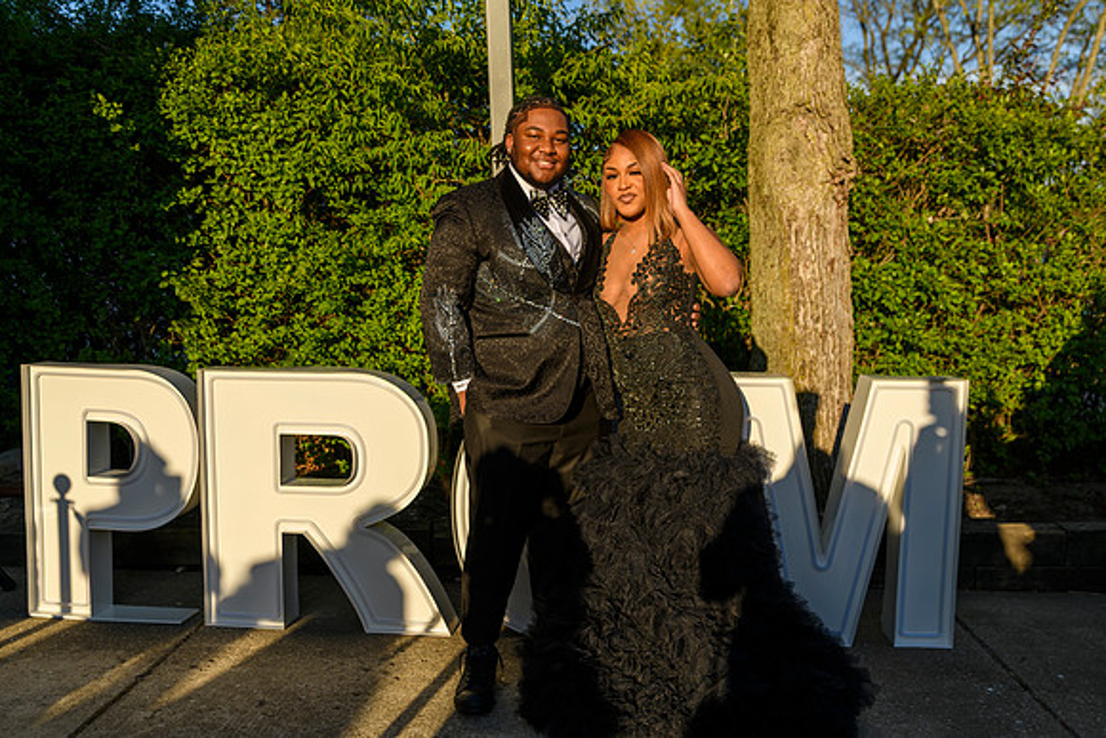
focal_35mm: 32
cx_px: 553
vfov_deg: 41.1
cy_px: 369
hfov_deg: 58.7
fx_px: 983
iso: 64
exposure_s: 1/1000
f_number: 3.2
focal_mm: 32
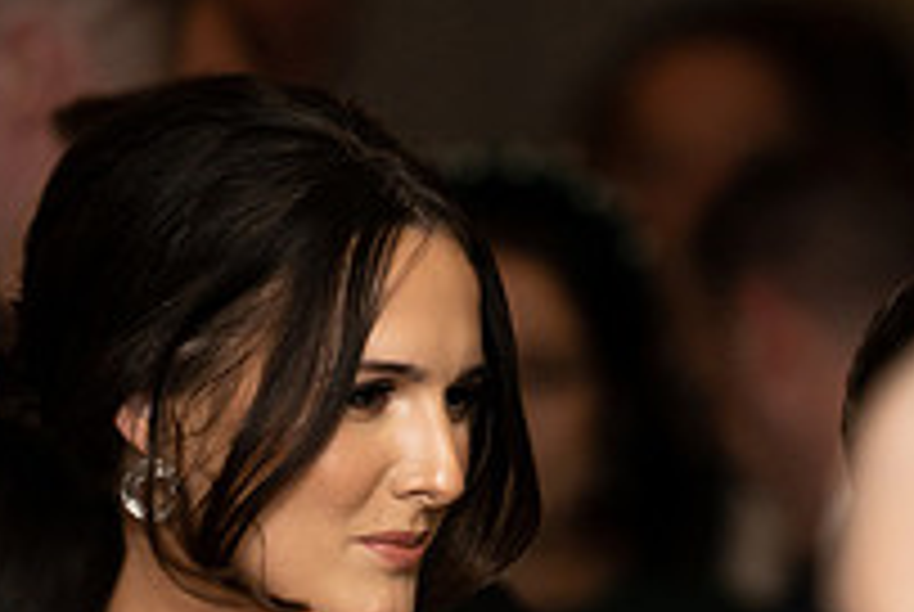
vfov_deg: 2.1
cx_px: 554
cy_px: 533
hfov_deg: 3.2
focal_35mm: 648
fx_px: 16476
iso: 200
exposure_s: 1/250
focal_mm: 195
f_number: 2.8
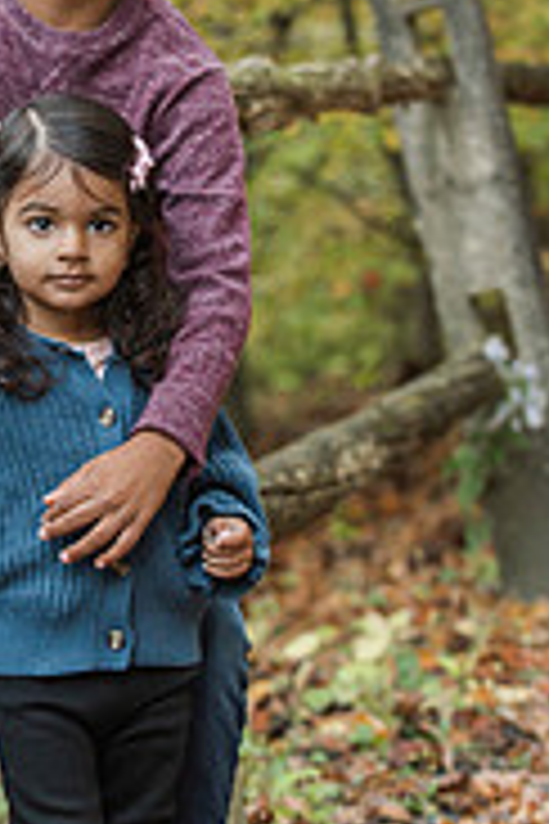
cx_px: -18
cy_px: 329
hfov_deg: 7.1
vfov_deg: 10.7
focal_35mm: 192
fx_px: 4392
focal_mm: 78
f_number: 4
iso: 800
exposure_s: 1/125
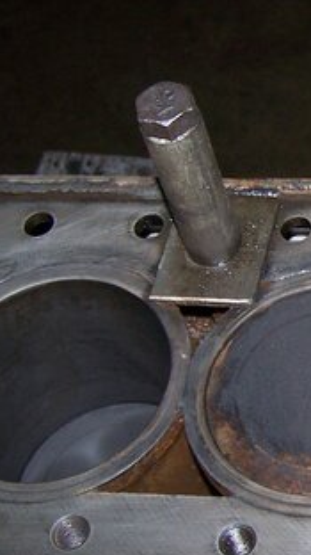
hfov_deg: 11.9
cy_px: 321
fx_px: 1366
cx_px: 579
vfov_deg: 22.9
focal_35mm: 93
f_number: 2.8
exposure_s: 1/60
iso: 140
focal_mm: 6.3
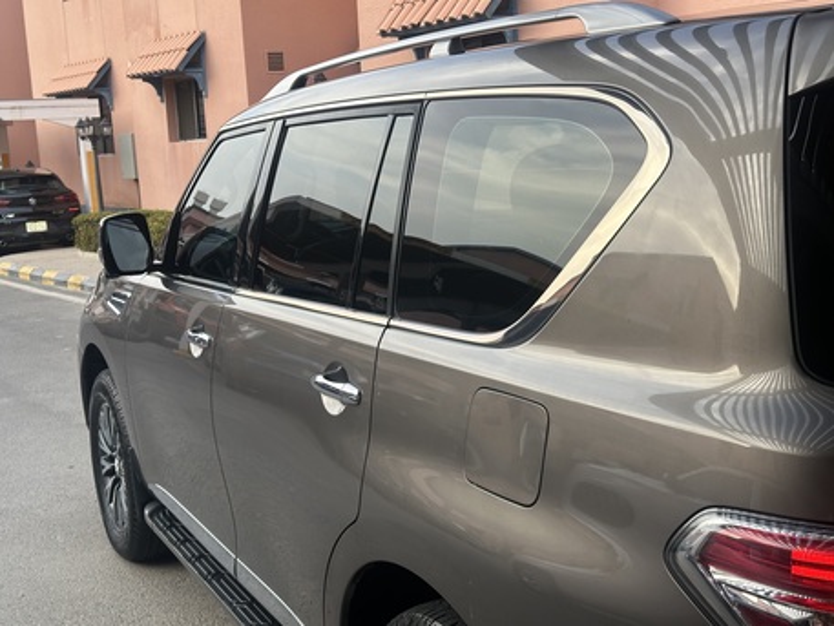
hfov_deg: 39.6
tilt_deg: -8.8
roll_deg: +3.3
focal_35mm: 48
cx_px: 417
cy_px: 313
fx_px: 1157
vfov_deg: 30.3
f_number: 1.78
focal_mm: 6.86
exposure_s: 1/270
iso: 64
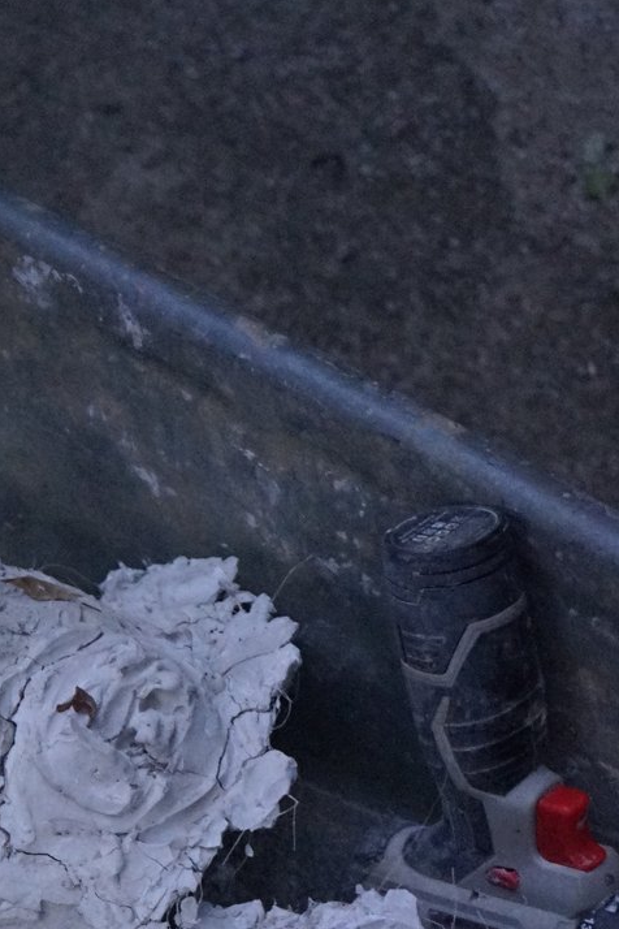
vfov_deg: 17.2
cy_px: 1137
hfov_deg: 12.0
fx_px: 2914
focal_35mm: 113
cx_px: -25
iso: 6400
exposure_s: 1/25
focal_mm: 42
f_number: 4.5
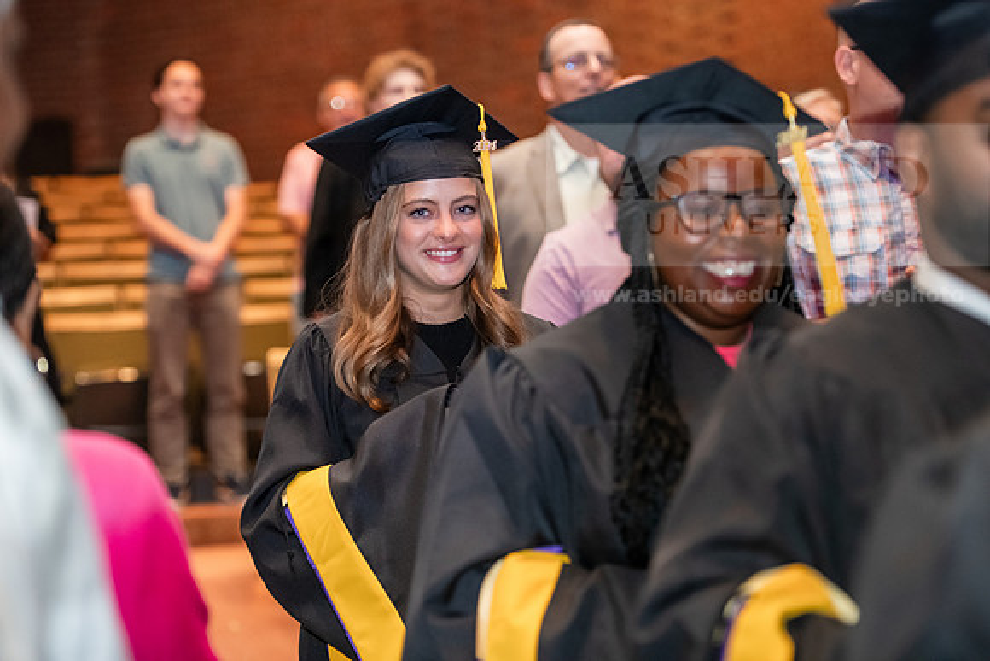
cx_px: 495
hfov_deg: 20.0
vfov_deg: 13.4
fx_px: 2806
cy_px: 330
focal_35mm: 102
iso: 3200
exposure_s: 1/200
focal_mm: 102
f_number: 3.2
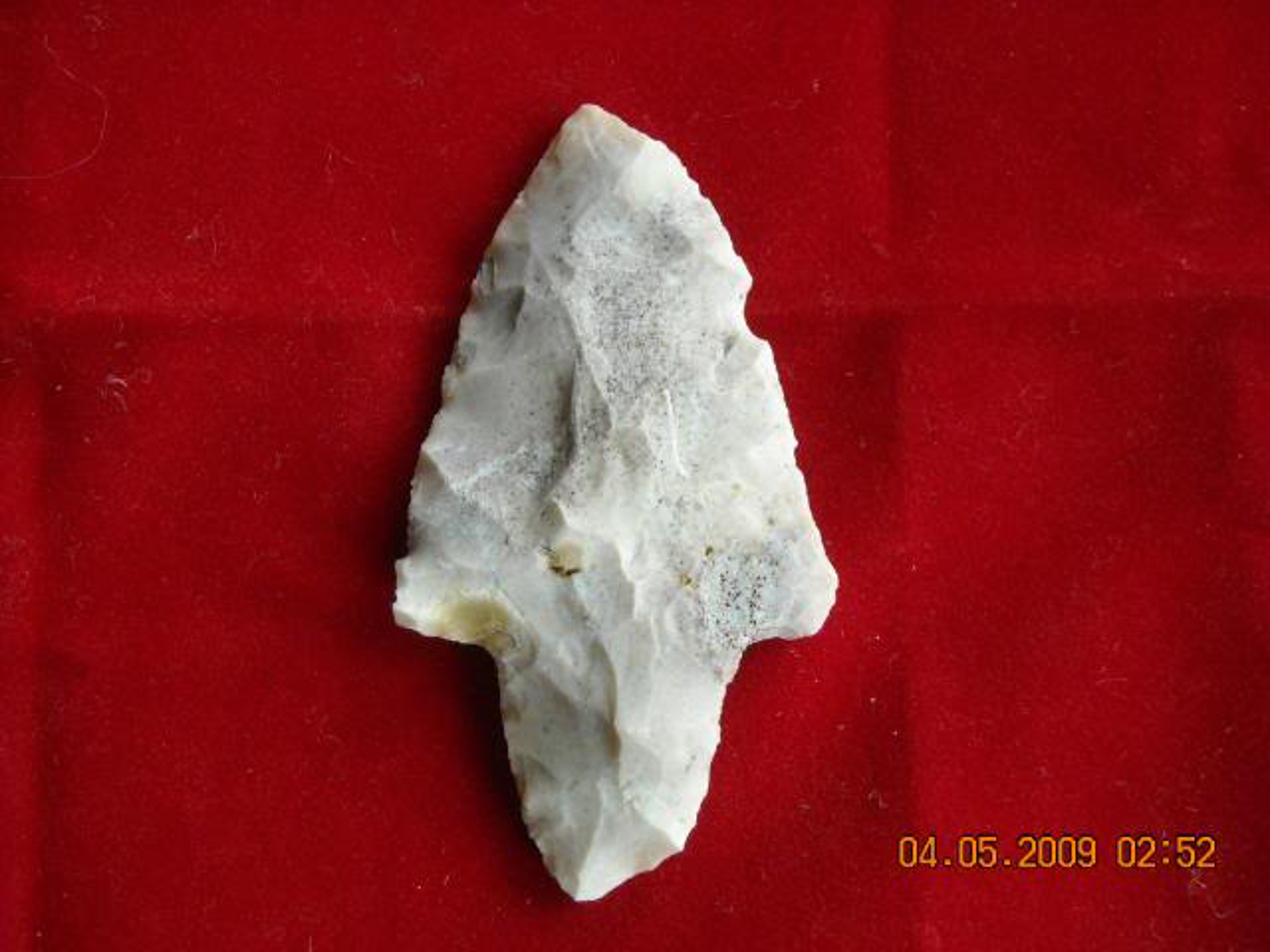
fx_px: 3082
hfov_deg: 23.3
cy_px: 476
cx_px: 635
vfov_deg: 17.6
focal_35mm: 84
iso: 400
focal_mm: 13.73
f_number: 4.1
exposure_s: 1/30
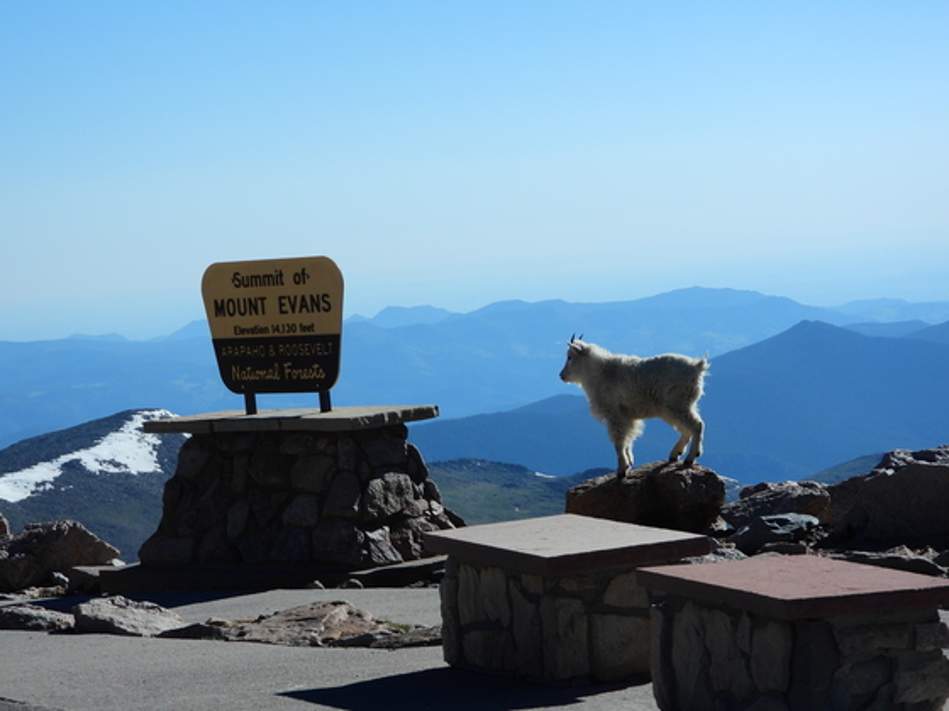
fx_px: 3153
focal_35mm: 115
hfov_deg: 17.1
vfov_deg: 12.9
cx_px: 474
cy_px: 356
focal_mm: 20.7
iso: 100
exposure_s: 1/2000
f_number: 4
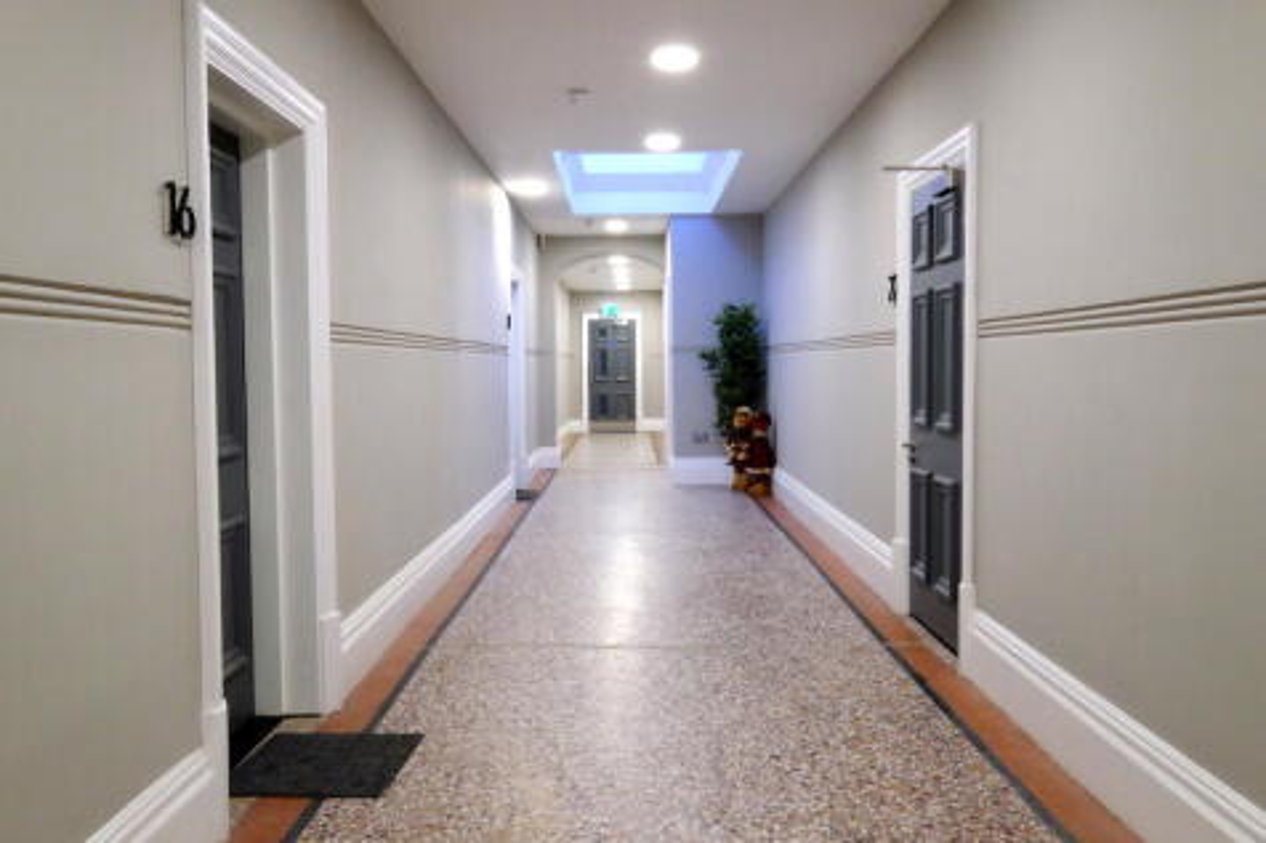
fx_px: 1019
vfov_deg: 44.9
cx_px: 633
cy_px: 422
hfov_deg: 63.7
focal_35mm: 29
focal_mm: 19.1
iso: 3200
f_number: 13
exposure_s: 1/30
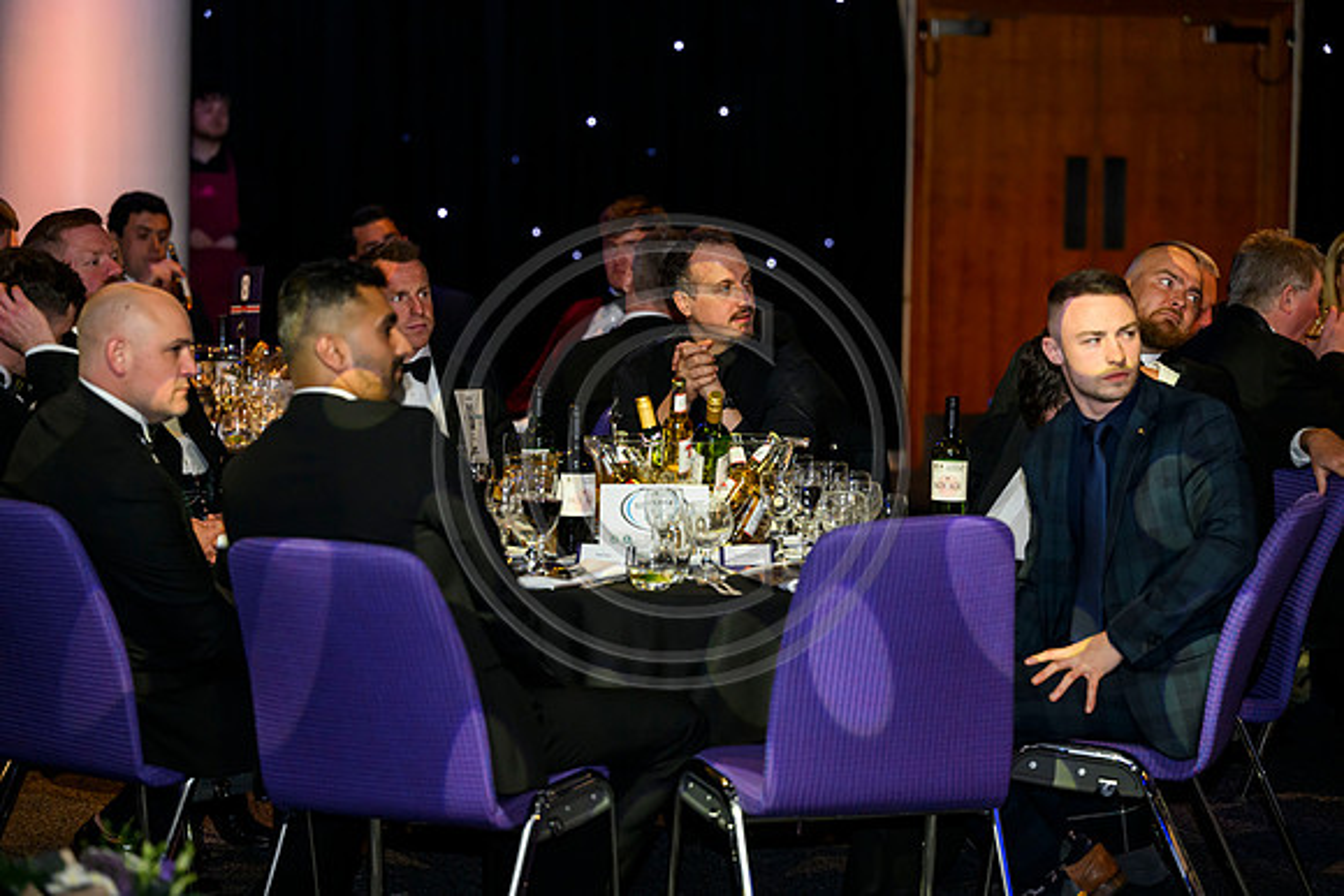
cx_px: 672
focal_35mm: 110
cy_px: 448
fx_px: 4107
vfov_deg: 12.5
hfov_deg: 18.6
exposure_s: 1/250
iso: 2500
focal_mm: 110
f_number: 3.2
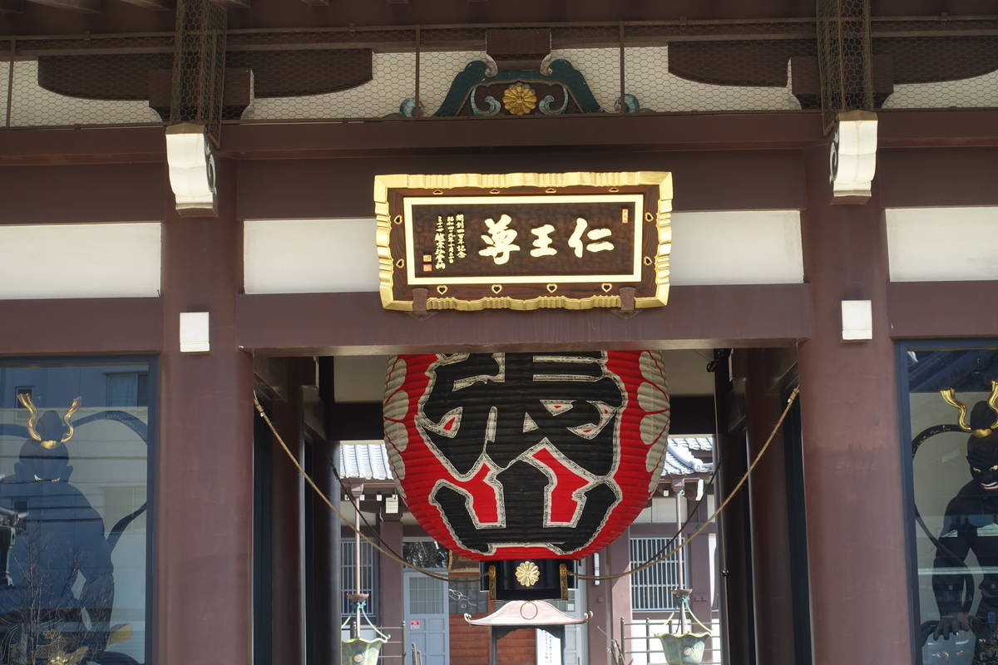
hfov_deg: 28.8
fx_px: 1940
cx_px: 499
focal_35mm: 70
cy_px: 332
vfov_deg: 19.5
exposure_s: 1/160
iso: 125
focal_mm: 25.7
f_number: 4
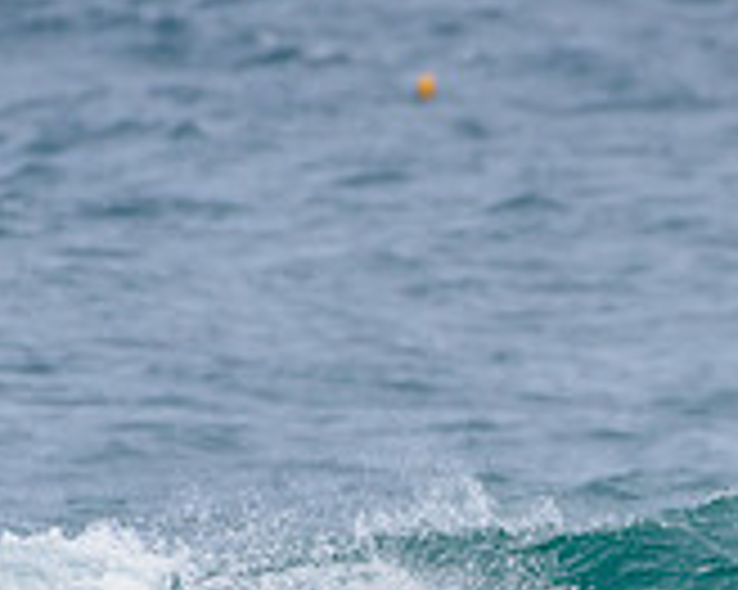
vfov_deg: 0.8
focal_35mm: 2033
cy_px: 799
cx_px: 981
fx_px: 44378
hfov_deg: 1.0
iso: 160
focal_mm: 500
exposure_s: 1/2000
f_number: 5.6
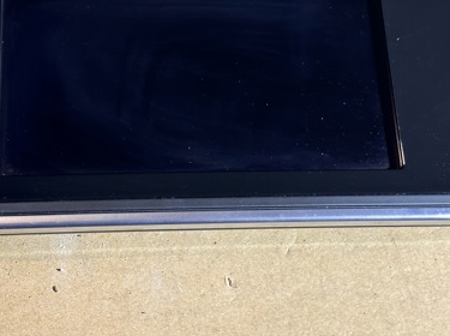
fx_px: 1064
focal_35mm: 82
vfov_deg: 17.8
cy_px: 59
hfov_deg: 23.8
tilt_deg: -56.9
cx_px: 190
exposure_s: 1/40
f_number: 1.78
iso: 250
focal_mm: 6.86
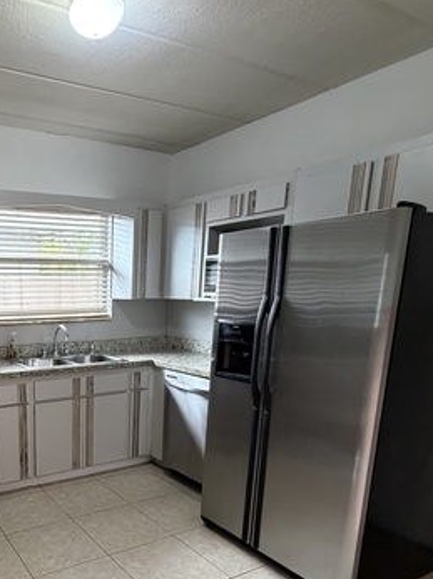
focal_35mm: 27
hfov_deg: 47.2
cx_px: 60
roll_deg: +0.4
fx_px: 451
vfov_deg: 63.5
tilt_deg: -13.0
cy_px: 391
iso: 400
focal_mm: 2.22
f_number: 2.2
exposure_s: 1/60
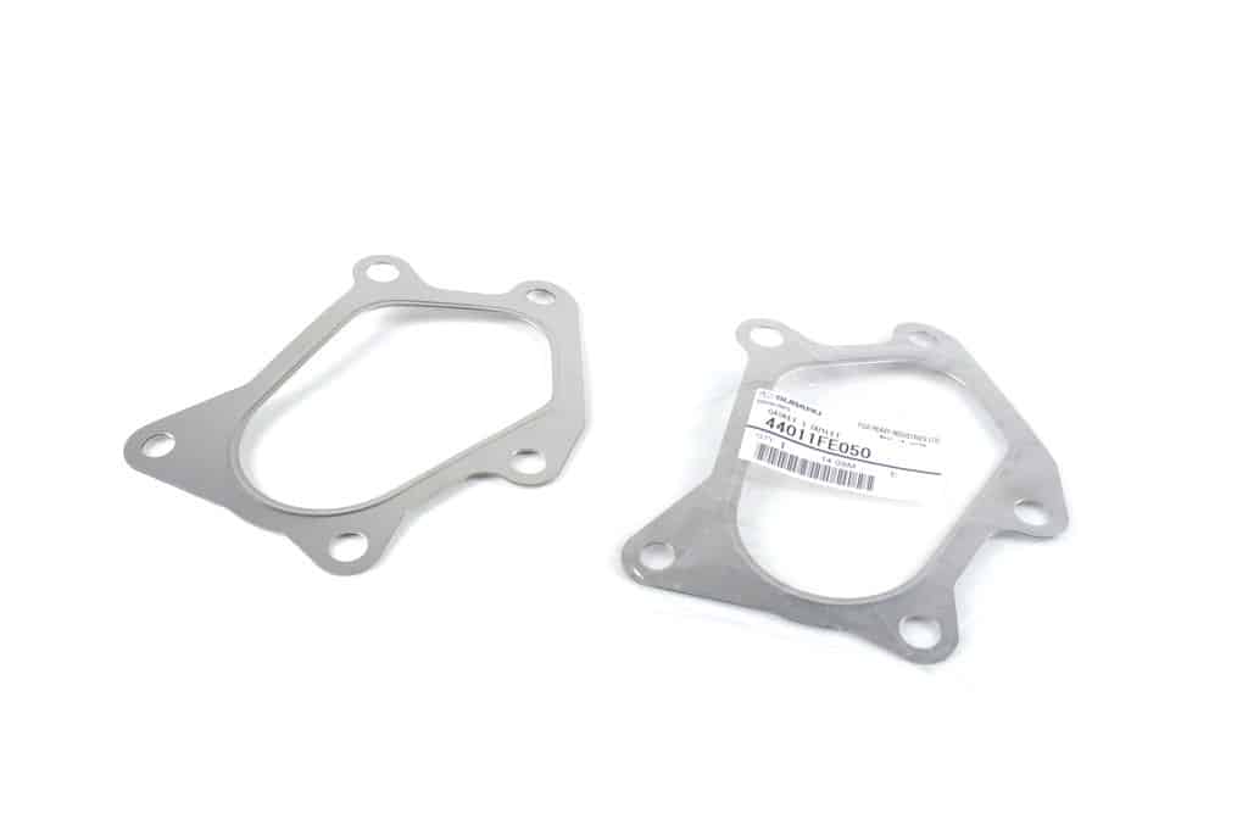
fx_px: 1559
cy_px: 415
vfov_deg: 29.8
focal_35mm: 45
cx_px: 624
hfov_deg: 43.6
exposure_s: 1/320
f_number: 16
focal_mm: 45
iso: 200
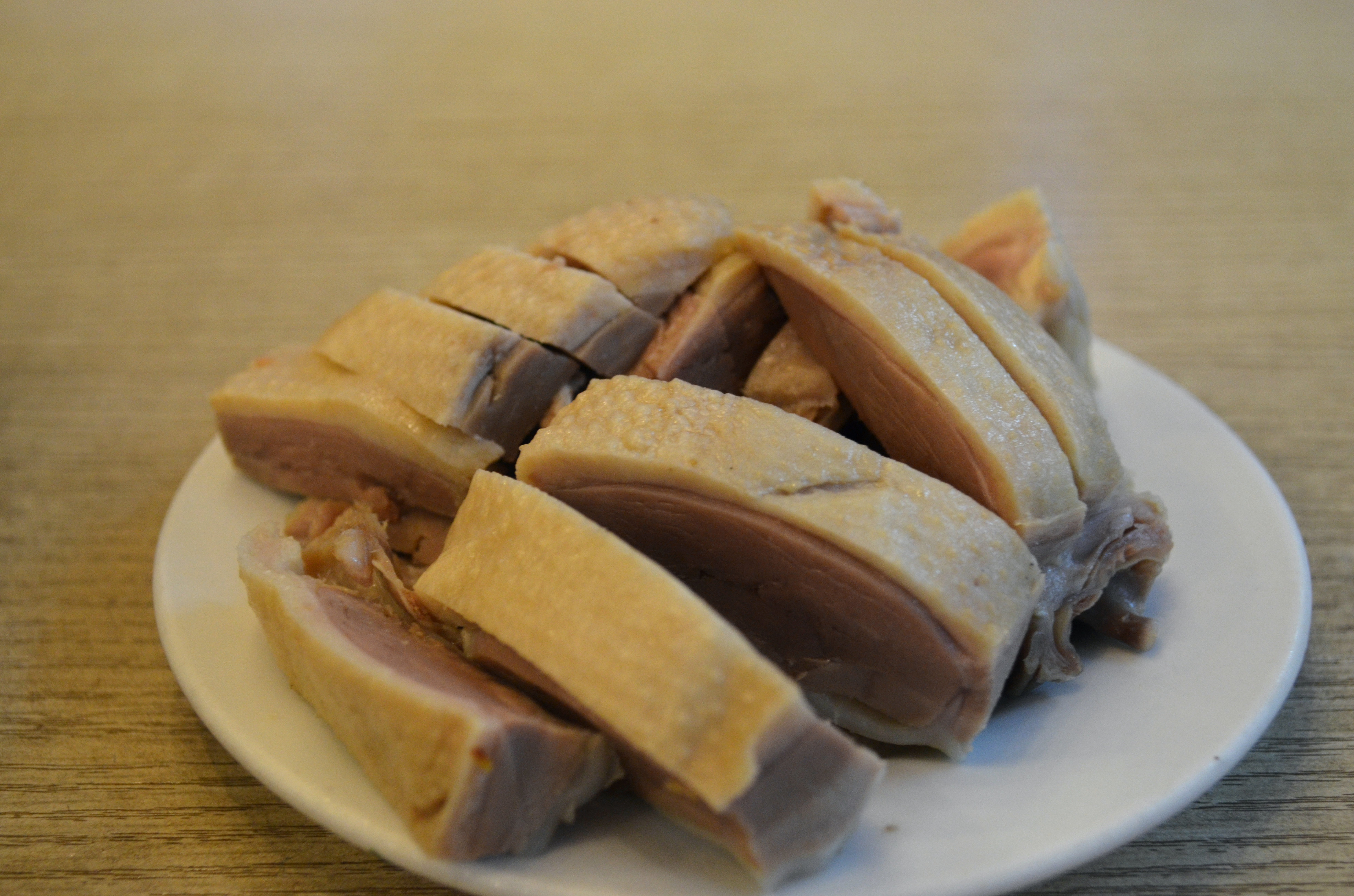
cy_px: 448
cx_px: 677
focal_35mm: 48
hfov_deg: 41.2
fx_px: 1802
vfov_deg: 28.0
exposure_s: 1/30
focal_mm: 32
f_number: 4.8
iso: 1000
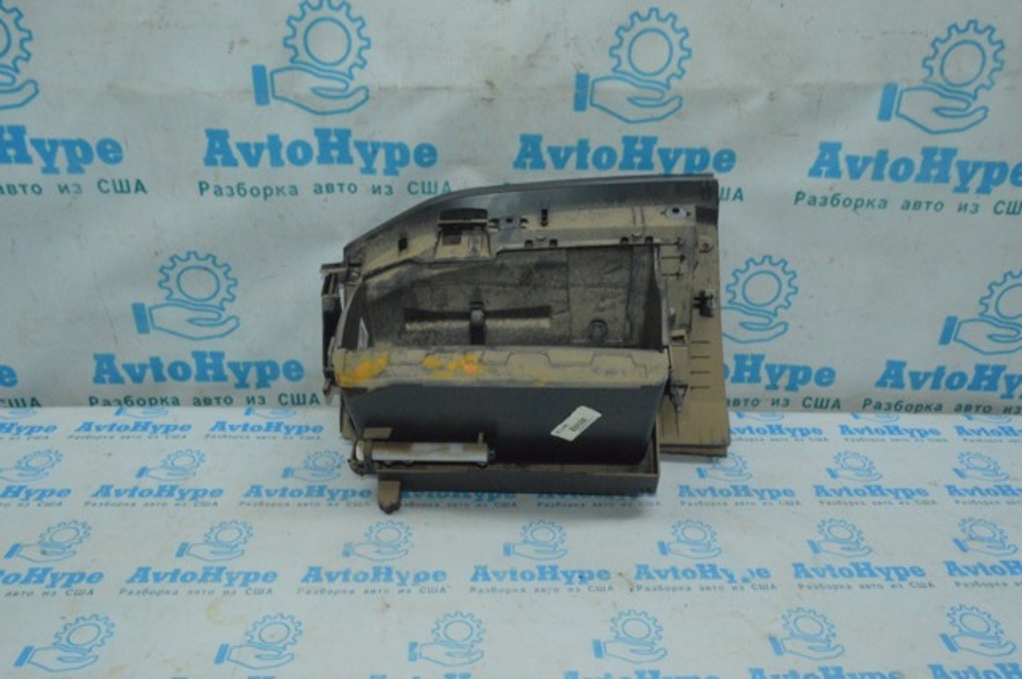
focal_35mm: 27
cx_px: 511
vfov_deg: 47.8
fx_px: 766
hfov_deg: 67.4
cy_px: 340
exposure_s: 1/50
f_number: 22
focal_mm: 18
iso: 4500
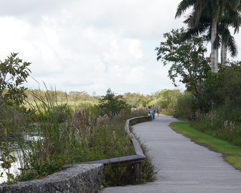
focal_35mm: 84
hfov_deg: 22.7
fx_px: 599
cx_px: 108
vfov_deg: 18.3
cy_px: 100
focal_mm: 40
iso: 100
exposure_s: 1/100
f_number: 10
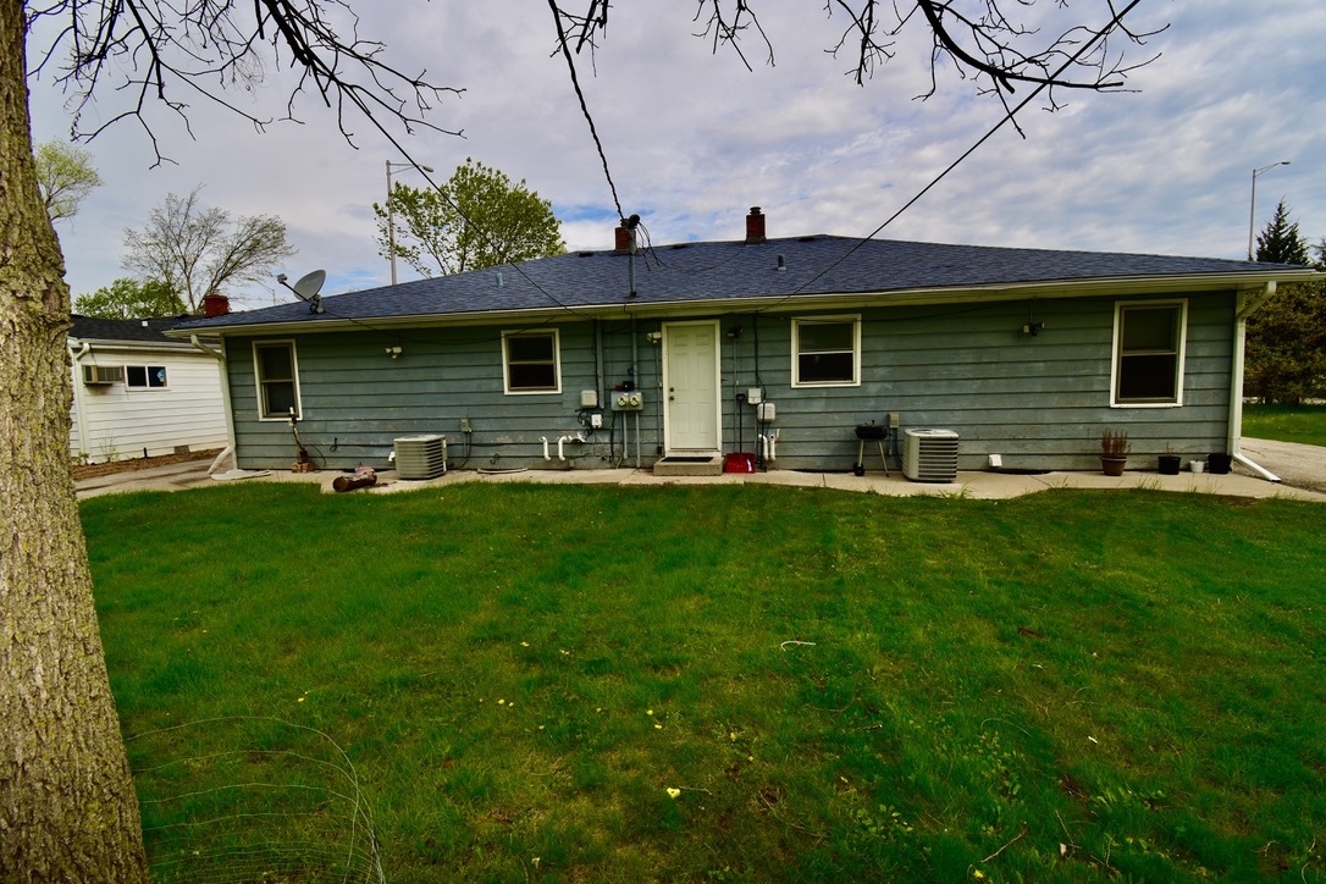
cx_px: 663
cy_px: 442
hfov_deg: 100.4
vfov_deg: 77.3
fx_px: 552
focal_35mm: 15
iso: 100
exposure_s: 1/200
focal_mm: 10
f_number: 10
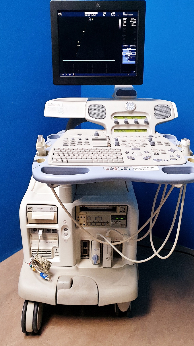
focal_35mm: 29
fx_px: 265
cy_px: 172
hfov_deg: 40.2
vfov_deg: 66.1
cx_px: 96
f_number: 2.4
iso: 320
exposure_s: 1/50
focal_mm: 4.3
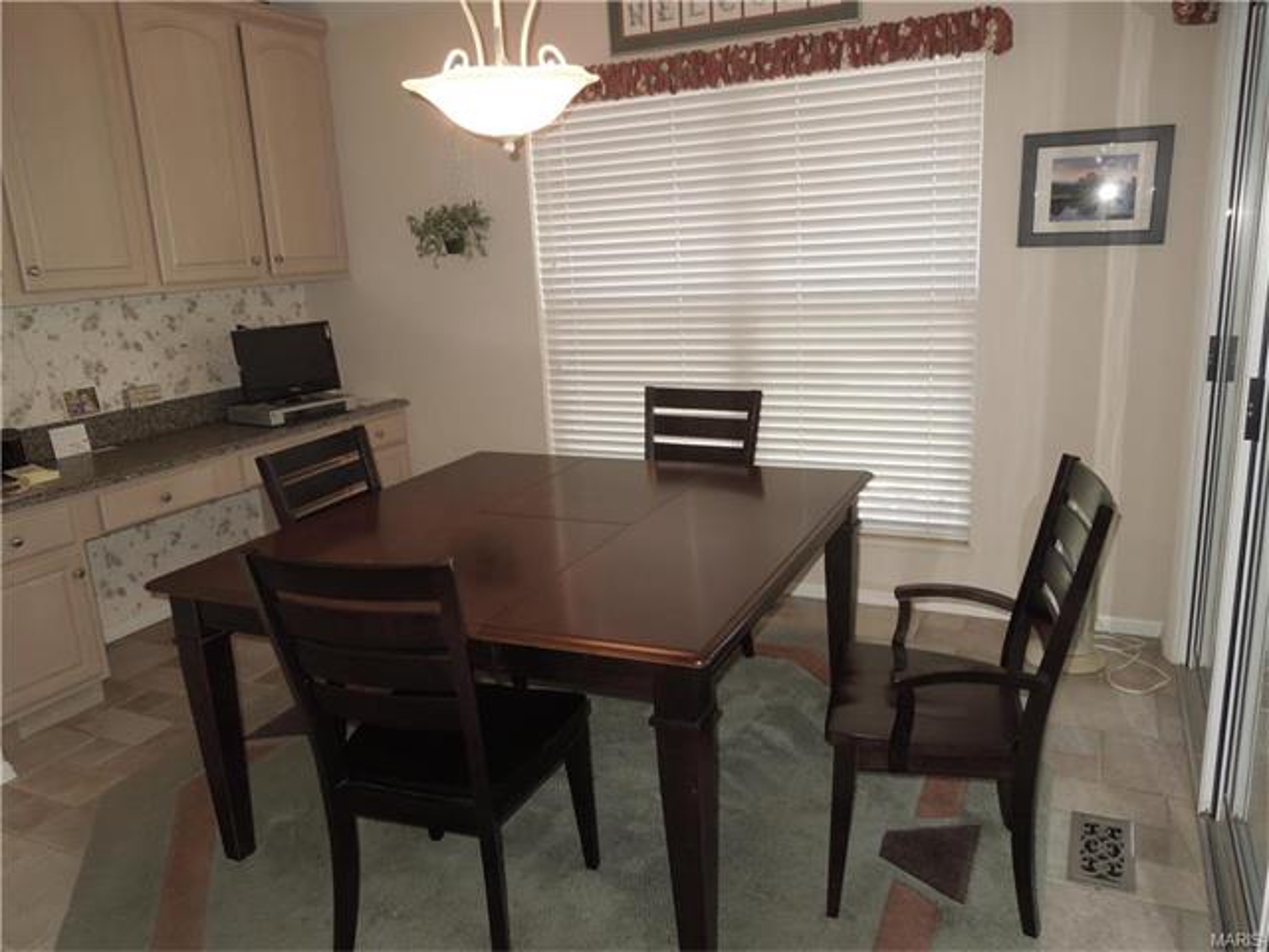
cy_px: 476
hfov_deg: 69.4
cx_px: 634
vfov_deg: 54.9
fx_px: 916
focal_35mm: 25
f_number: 3.3
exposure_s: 1/50
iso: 220
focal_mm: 4.5
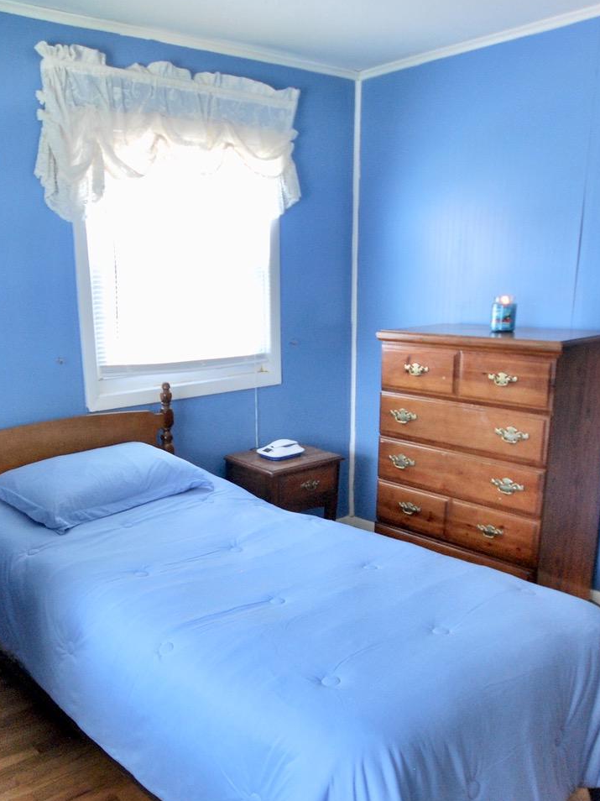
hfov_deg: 45.0
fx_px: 717
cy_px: 486
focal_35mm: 31
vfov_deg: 57.8
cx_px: 221
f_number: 4
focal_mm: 10
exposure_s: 1/13
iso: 400
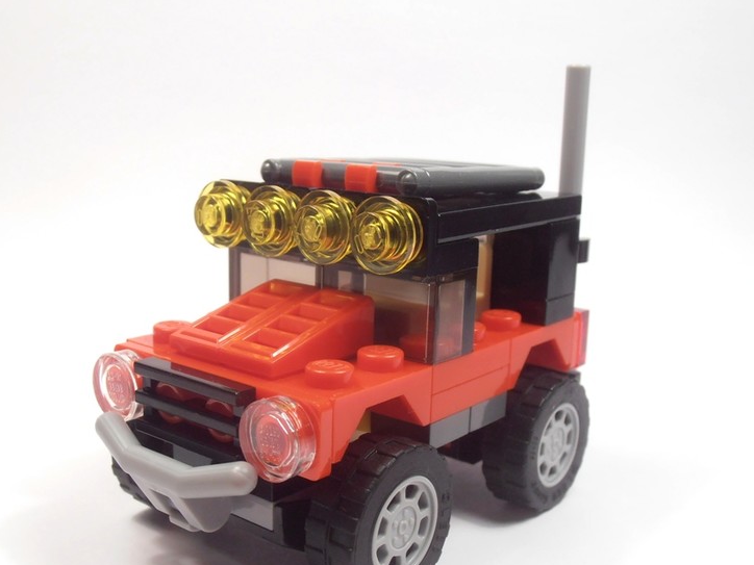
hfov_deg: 41.2
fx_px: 1002
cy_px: 347
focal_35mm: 46
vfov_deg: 31.4
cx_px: 331
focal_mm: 6.61
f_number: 3.9
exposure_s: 1/60
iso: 80
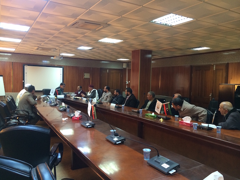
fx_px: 208
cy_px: 90
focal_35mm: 30
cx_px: 120
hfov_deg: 60.0
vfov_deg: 46.8
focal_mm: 4.12
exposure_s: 1/33
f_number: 2.2
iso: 200
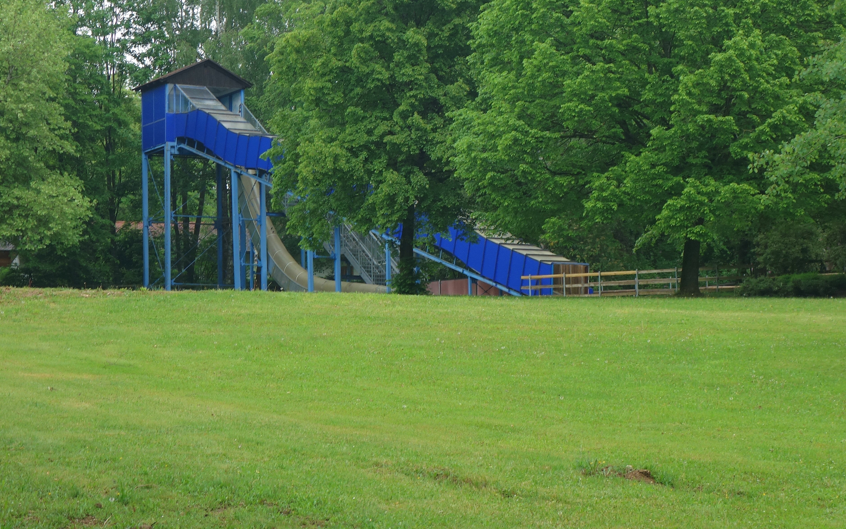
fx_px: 2813
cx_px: 442
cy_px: 171
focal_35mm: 122
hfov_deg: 17.1
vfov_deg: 10.7
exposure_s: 1/200
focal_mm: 30.46
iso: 200
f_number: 5.6
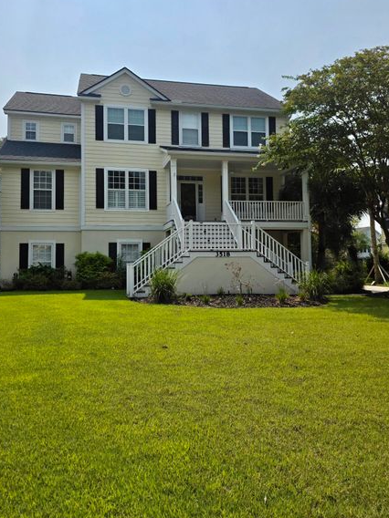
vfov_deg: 65.2
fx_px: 405
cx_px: 186
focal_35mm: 27
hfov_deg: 51.3
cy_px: 233
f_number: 1.7
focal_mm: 6.3
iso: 50
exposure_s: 1/7944
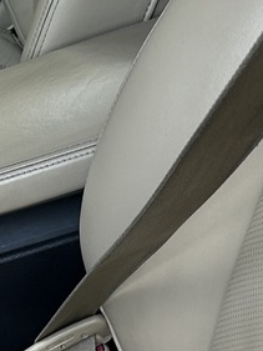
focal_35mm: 148
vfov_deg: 12.4
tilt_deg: -44.3
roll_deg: +19.9
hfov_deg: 10.0
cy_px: 582
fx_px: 1498
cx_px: 77
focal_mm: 5.7
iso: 40
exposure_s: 1/216
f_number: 1.5
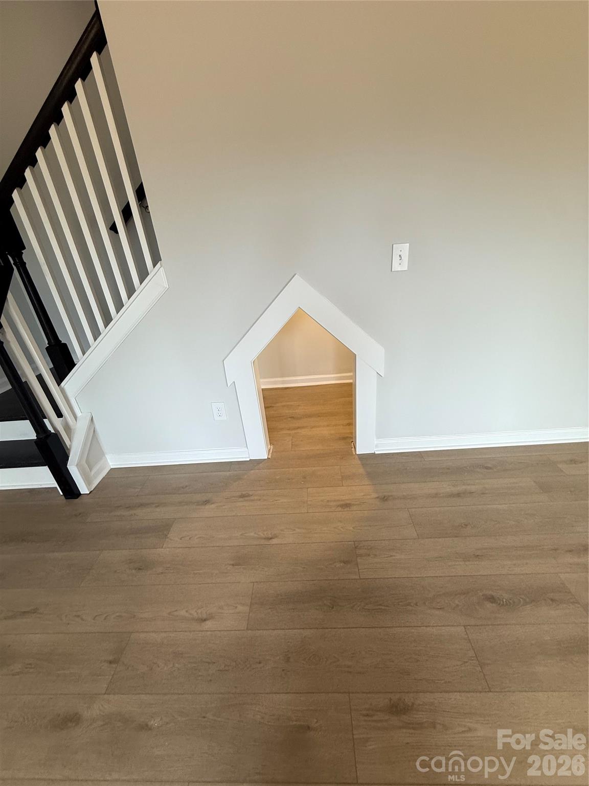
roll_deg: +5.4
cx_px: 294
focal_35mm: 14
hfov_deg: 85.7
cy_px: 393
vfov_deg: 102.1
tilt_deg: -24.4
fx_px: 318
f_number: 2.2
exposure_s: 1/120
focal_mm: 2.22
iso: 125
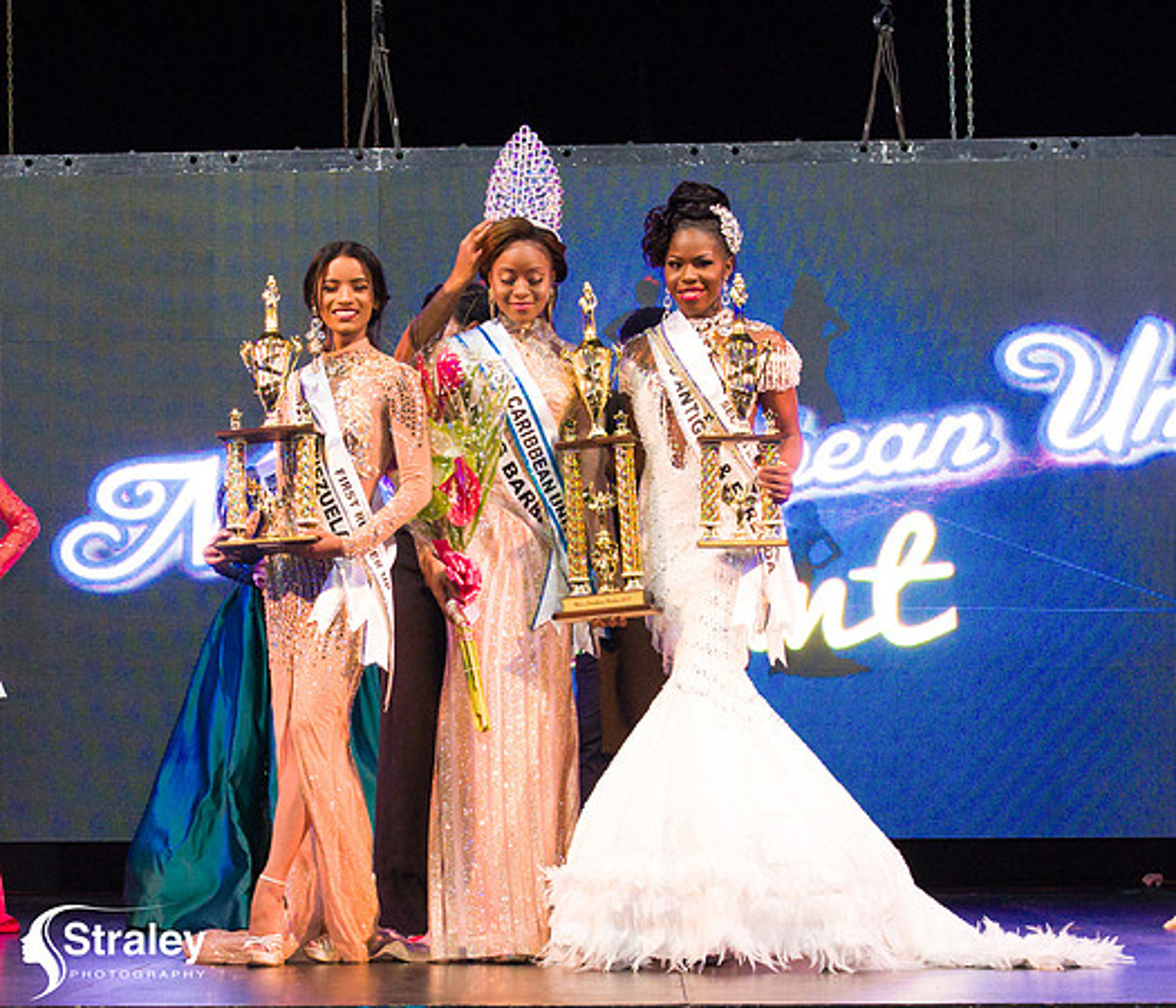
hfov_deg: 19.7
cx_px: 354
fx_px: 3370
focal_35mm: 94
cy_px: 674
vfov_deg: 17.0
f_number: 5
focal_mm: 34
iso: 4000
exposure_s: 1/160
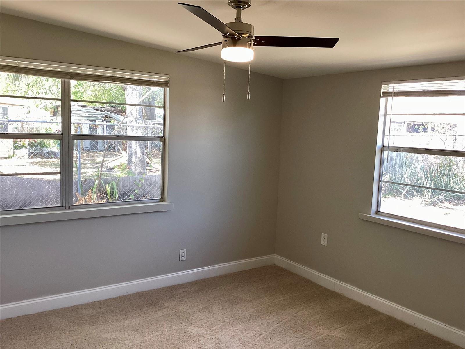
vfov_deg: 45.4
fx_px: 416
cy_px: 174
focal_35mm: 31
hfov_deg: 58.4
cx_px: 232
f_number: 2.4
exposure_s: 1/100
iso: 64
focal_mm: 3.3
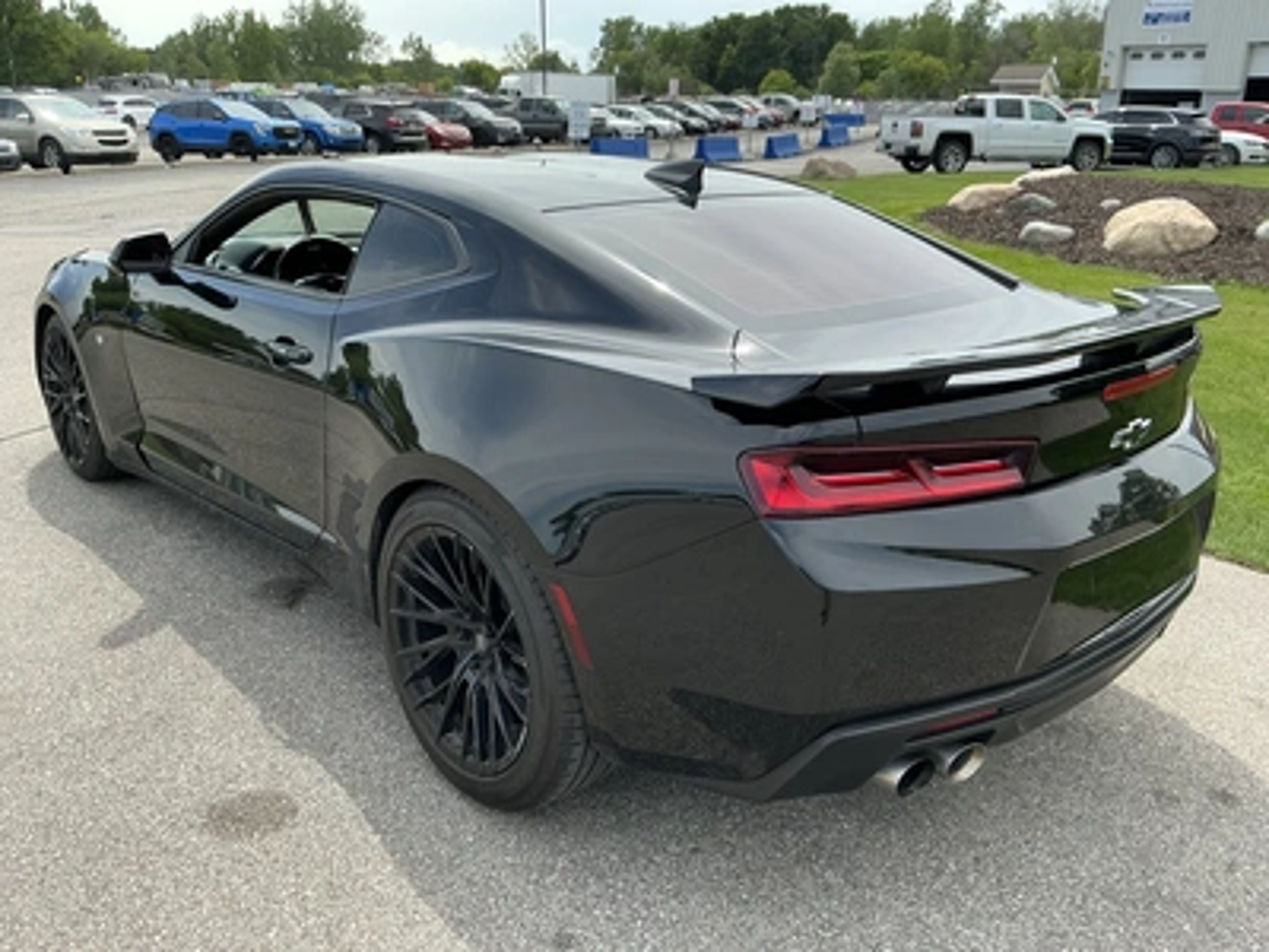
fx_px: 1026
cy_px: 476
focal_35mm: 28
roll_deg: -0.4
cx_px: 634
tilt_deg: -17.5
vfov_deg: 49.7
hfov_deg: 63.4
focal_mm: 3
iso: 25
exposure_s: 1/759
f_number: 1.8
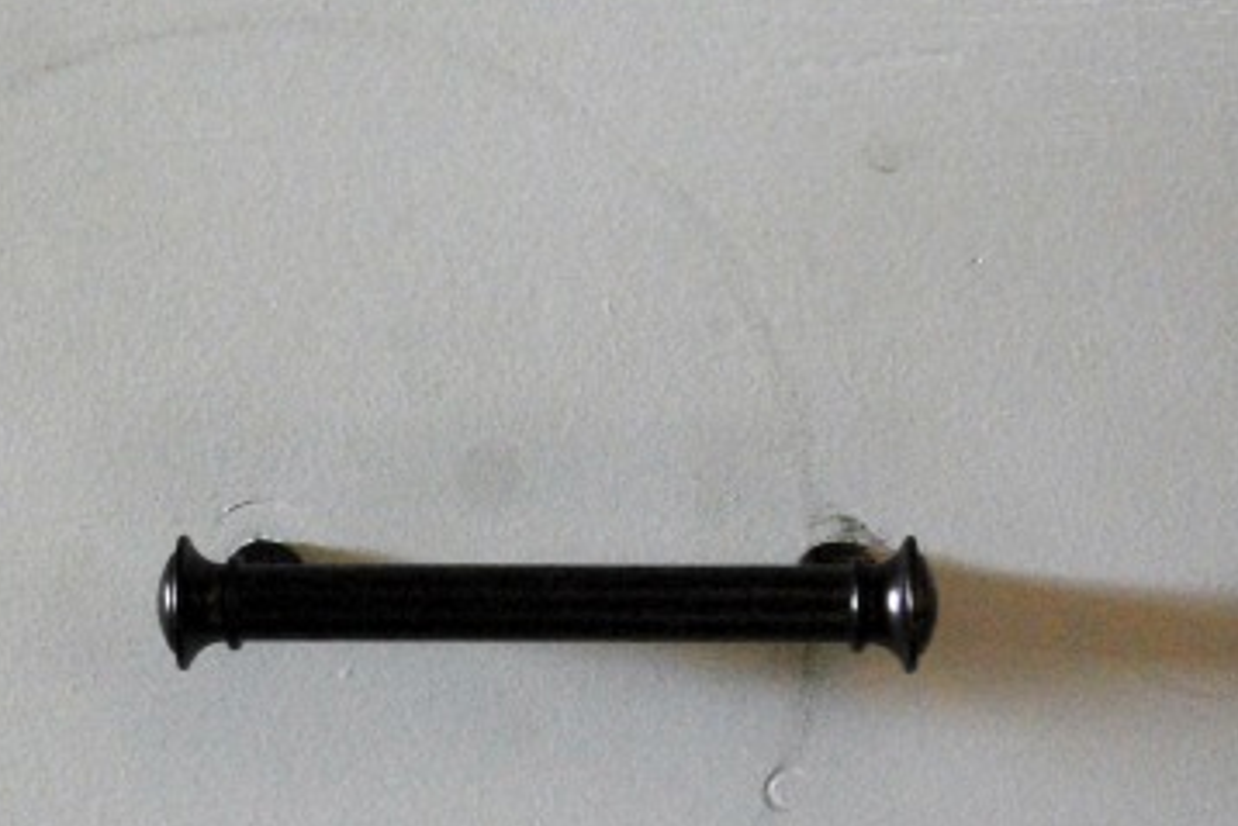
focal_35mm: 86
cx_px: 322
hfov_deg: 23.4
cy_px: 558
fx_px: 2958
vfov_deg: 15.9
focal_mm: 36
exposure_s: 1/25
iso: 1600
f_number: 5.3
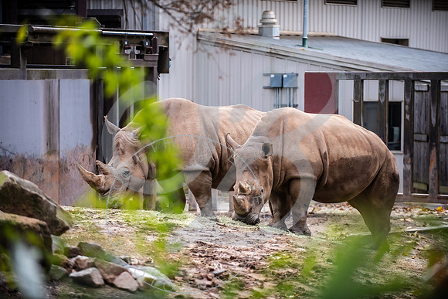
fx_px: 1867
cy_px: 150
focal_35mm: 150
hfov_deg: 13.7
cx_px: 224
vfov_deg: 9.2
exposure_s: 1/250
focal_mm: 150
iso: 100
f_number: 2.8
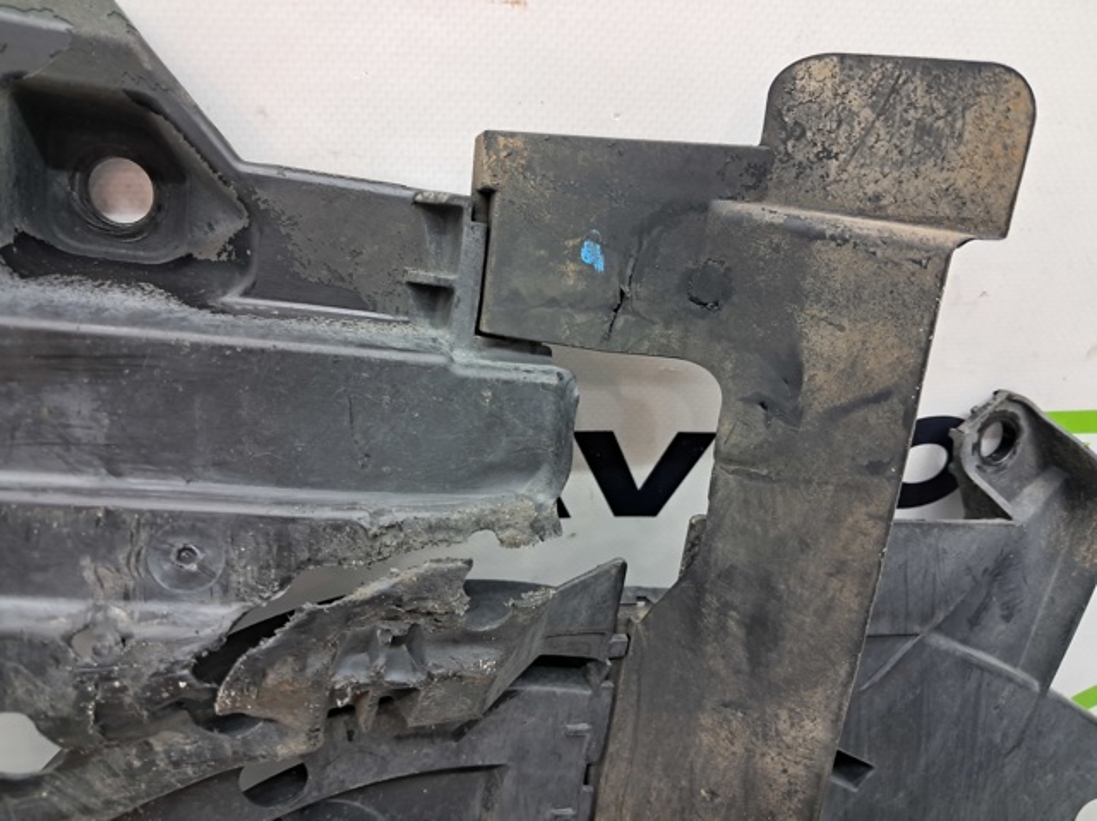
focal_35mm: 27
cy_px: 410
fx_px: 855
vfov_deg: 51.3
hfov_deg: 65.4
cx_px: 548
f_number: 1.8
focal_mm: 4
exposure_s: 1/50
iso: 200
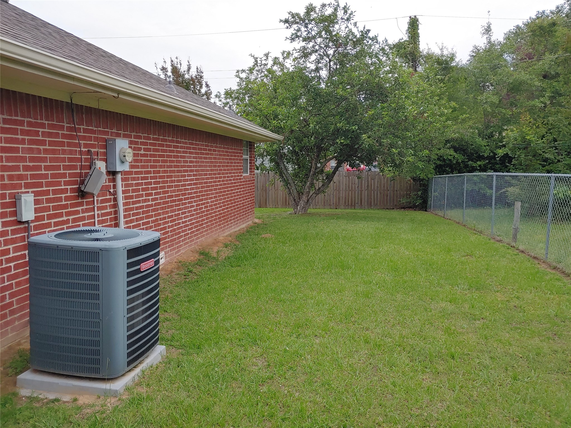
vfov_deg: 54.9
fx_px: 412
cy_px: 214
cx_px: 286
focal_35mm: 25
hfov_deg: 69.4
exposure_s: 1/153
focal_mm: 4.23
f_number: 1.5
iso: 50
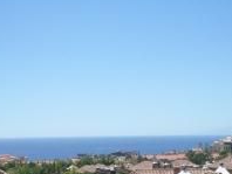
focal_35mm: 79
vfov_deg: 18.3
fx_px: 530
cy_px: 163
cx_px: 137
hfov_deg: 24.7
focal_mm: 5.8
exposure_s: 1/800
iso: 80
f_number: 4.3
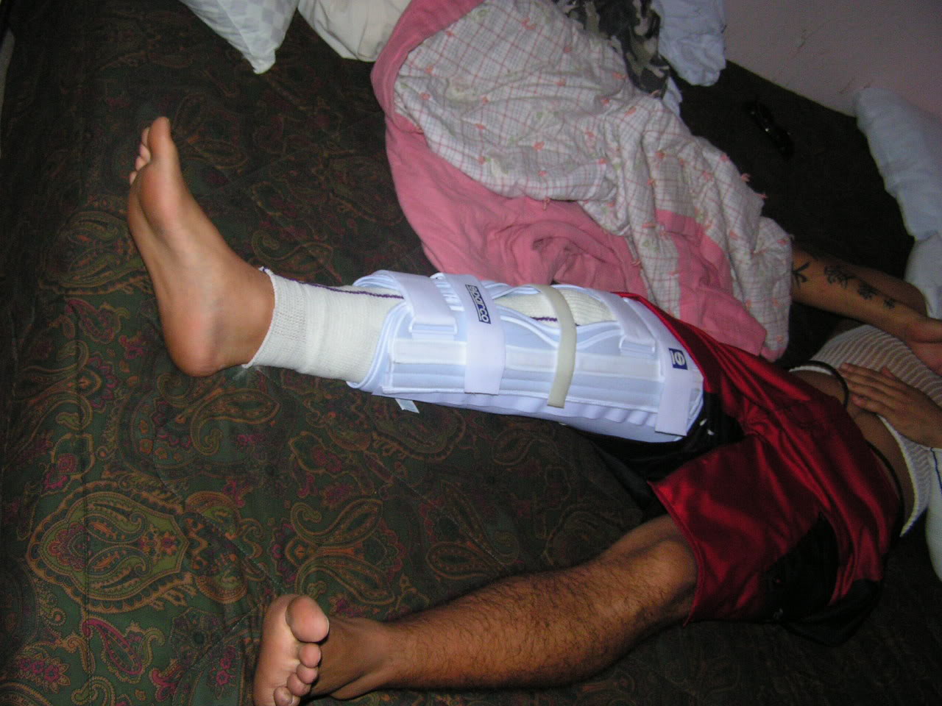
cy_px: 353
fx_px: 1034
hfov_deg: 49.0
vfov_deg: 37.7
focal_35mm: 38
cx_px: 471
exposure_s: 1/40
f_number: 2.8
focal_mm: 6.3
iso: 200
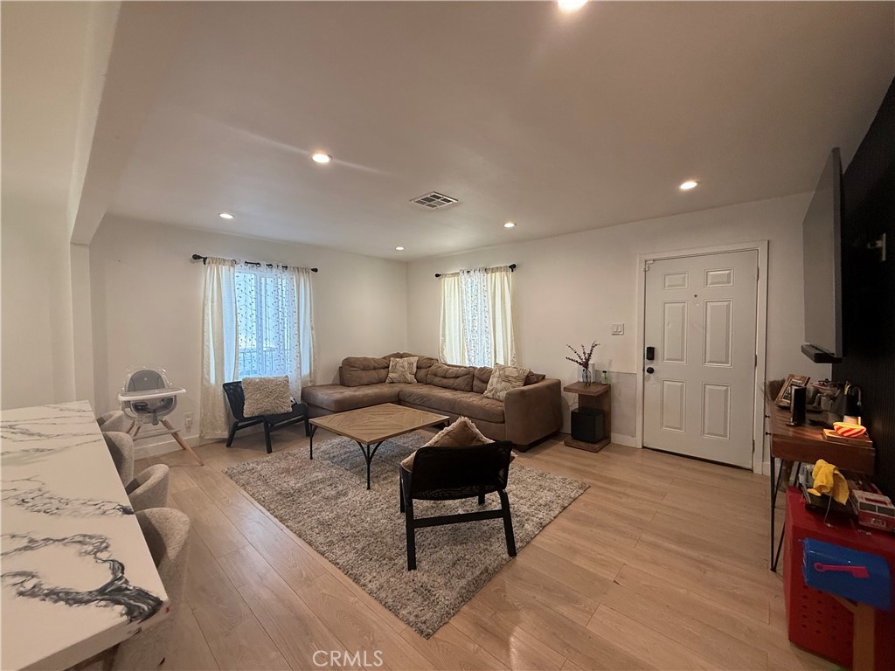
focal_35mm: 14
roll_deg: -1.0
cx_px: 448
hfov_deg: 102.1
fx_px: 362
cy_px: 336
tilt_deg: -0.5
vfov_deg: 85.7
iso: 160
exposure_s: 1/120
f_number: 2.2
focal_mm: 2.22
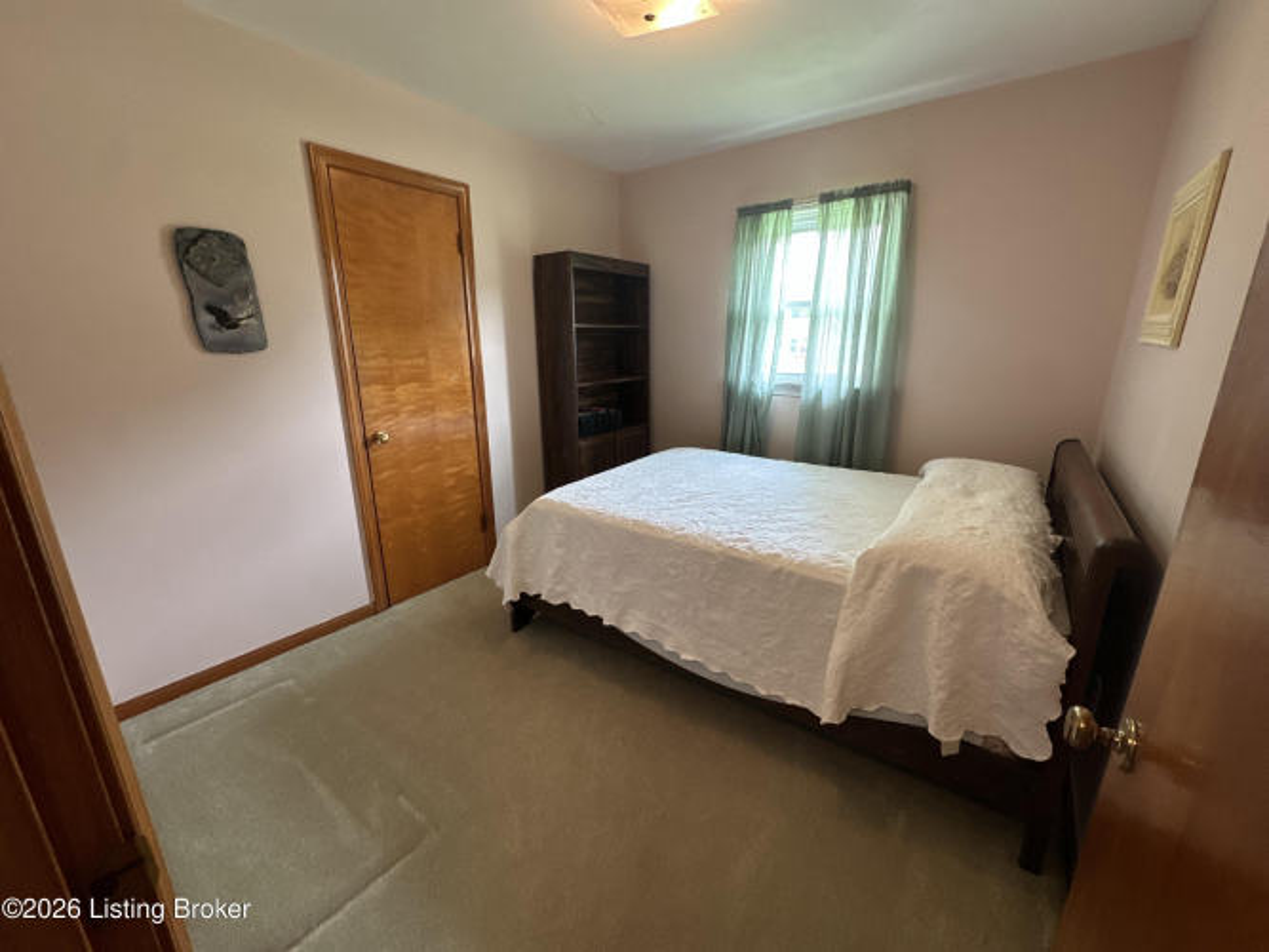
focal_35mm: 14
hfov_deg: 102.1
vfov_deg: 85.7
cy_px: 476
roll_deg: -0.8
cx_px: 634
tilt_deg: -14.9
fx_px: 513
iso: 250
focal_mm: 2.22
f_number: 2.2
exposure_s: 1/60
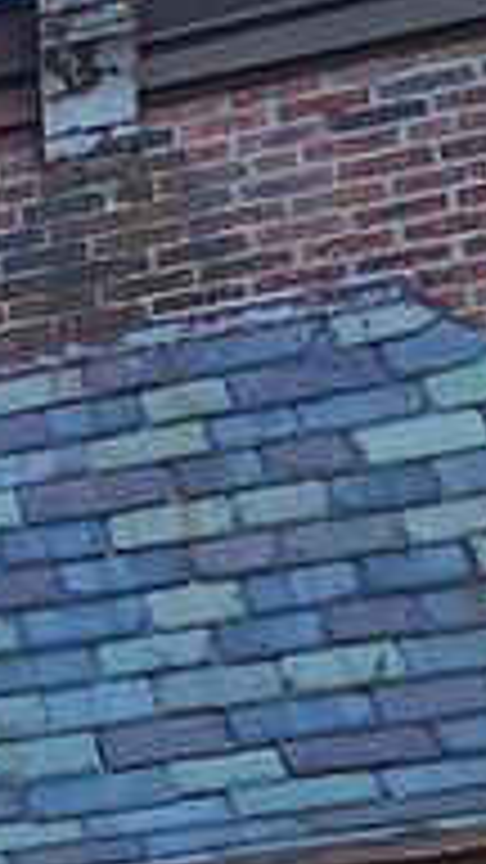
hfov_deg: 12.2
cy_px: 1375
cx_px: -522
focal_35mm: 87
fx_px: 1993
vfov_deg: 20.2
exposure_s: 1/152
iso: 10
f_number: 1.7
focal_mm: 6.3
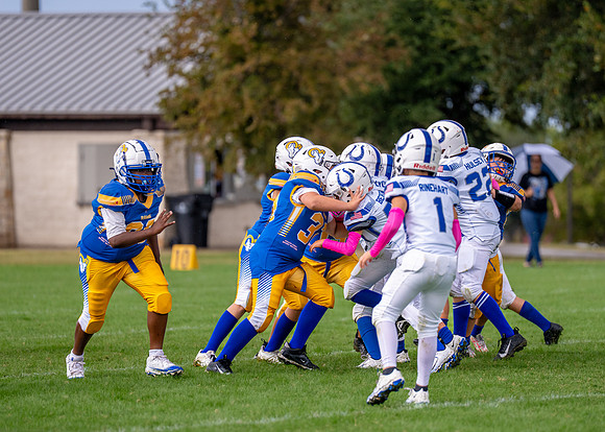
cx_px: 339
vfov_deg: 5.3
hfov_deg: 7.4
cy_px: 230
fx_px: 4688
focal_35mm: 273
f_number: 2.8
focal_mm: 200
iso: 400
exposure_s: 1/2000
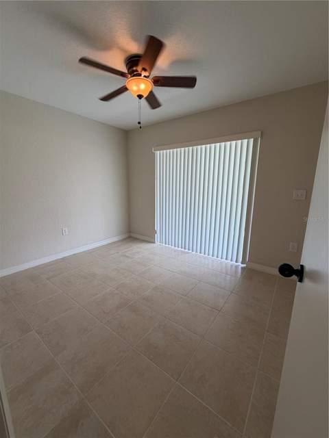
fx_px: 177
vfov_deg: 102.1
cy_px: 219
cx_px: 164
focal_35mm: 14
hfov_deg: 85.7
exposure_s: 1/120
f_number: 2.2
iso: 100
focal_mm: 2.22
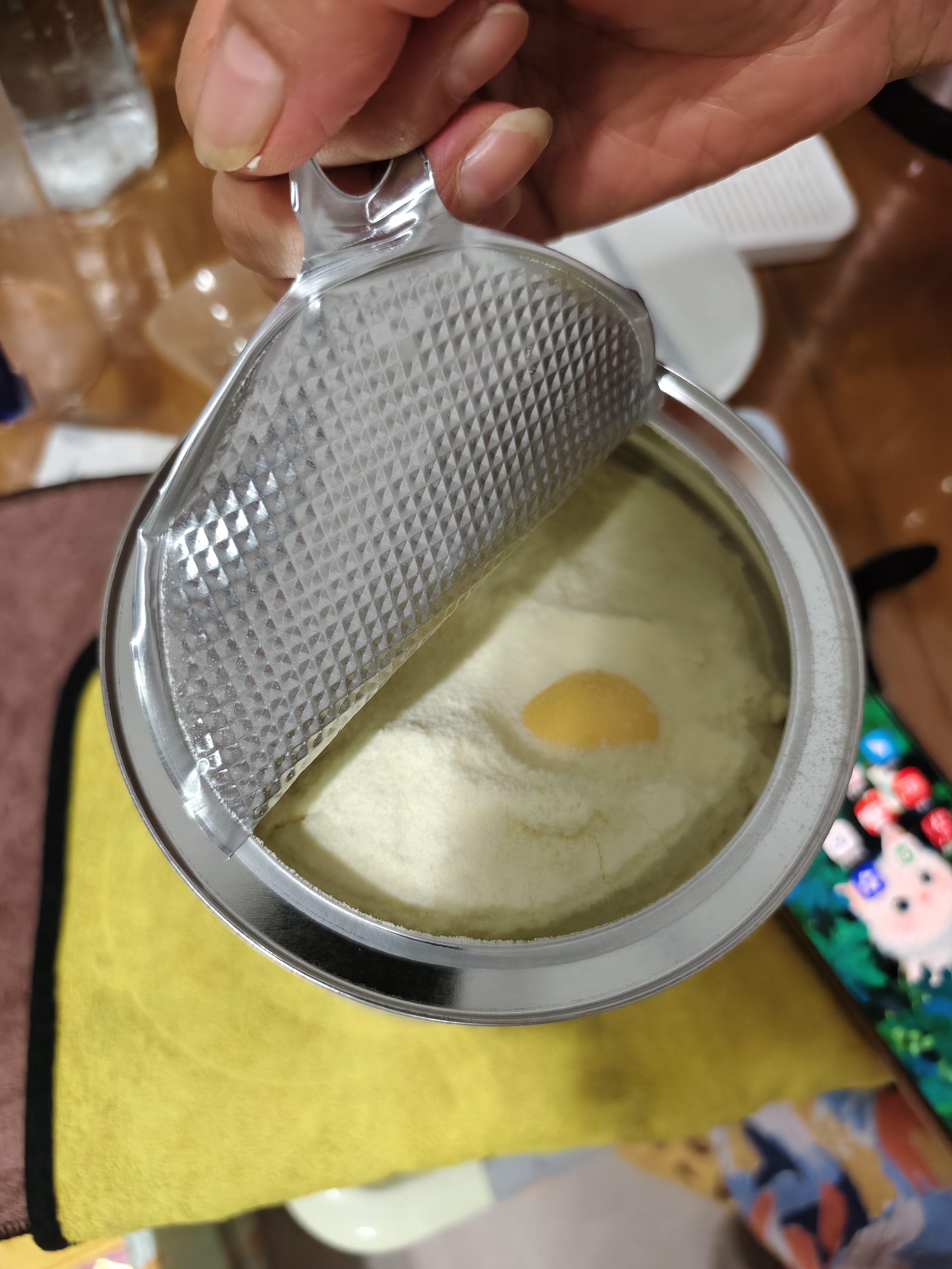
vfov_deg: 73.9
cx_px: 476
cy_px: 634
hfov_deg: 58.9
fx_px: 843
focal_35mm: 23
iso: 731
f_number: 1.57
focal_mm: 5.6
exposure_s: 1/260
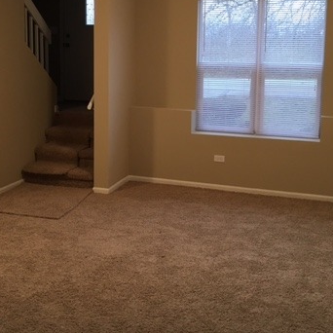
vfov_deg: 35.0
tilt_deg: -7.1
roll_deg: -0.4
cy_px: 111
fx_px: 522
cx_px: 132
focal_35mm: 48
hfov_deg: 35.2
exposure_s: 1/30
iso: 100
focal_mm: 4.15
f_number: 2.2
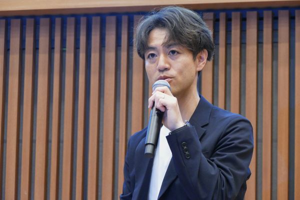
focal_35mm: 149
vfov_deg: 9.2
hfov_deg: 13.8
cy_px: 100
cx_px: 150
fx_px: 1242
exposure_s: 1/25
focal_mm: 54.2
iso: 1600
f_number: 3.9
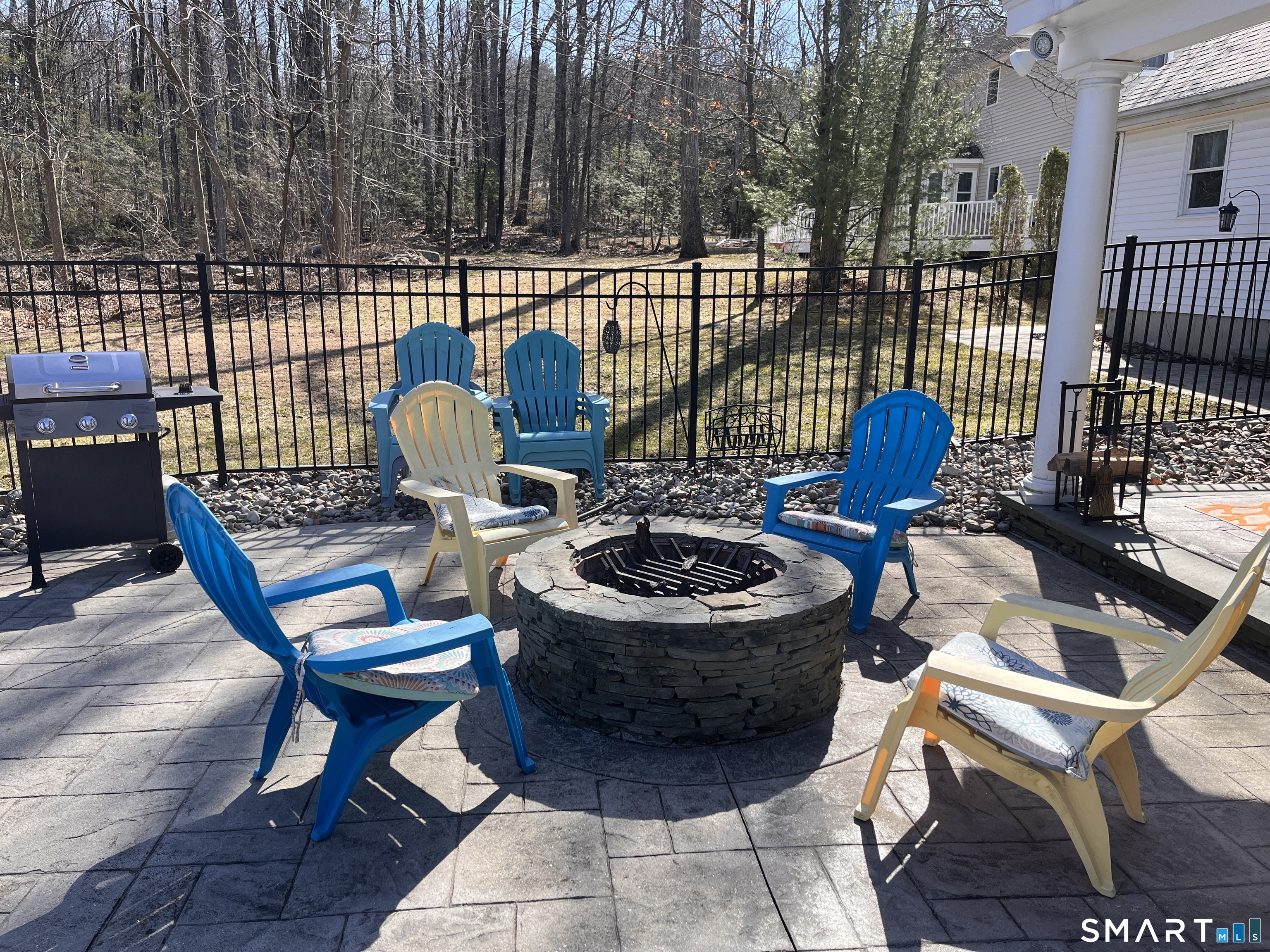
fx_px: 954
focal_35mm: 26
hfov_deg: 67.3
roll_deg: -1.1
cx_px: 635
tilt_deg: -13.2
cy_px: 476
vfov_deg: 53.1
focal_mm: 5.1
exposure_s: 1/1458
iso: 50
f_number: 1.6
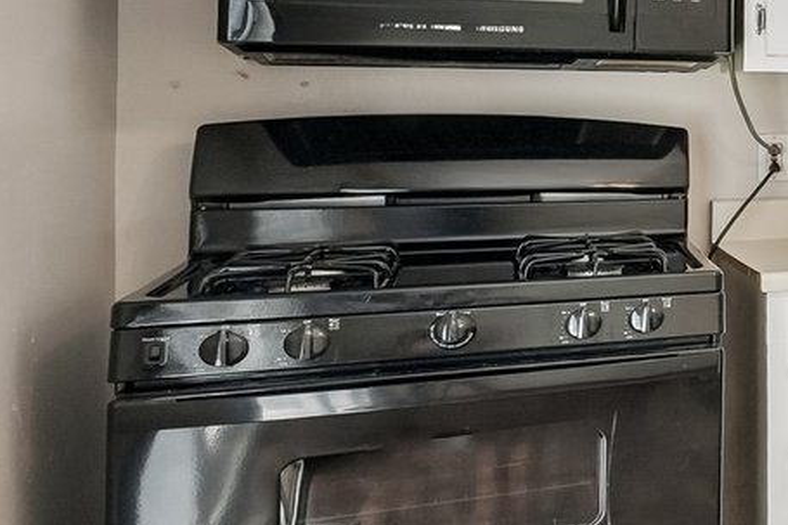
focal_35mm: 54
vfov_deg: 24.7
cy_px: 127
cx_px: 1495
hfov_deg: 20.8
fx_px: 1182
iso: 200
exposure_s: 1/30
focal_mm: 12
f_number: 8
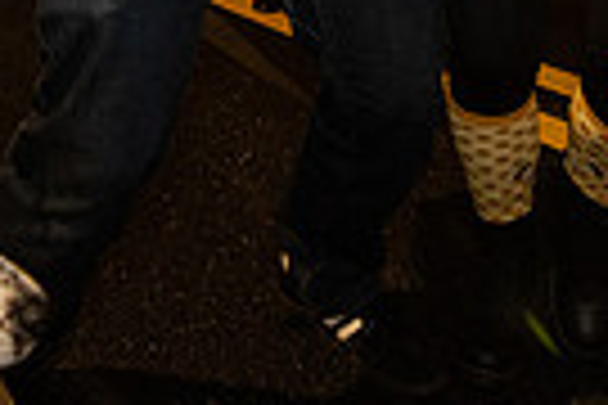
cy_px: -207
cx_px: 120
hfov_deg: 29.0
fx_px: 1148
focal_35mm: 68
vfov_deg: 17.8
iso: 2000
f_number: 3.5
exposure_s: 1/80
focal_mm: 14
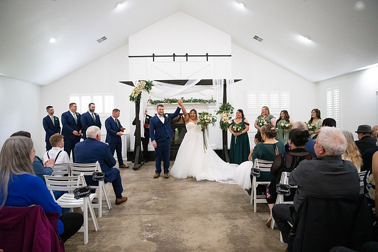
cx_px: 189
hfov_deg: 73.7
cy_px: 126
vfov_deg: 53.2
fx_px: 252
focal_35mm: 24
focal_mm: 24
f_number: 3.5
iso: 10000
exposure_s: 1/320
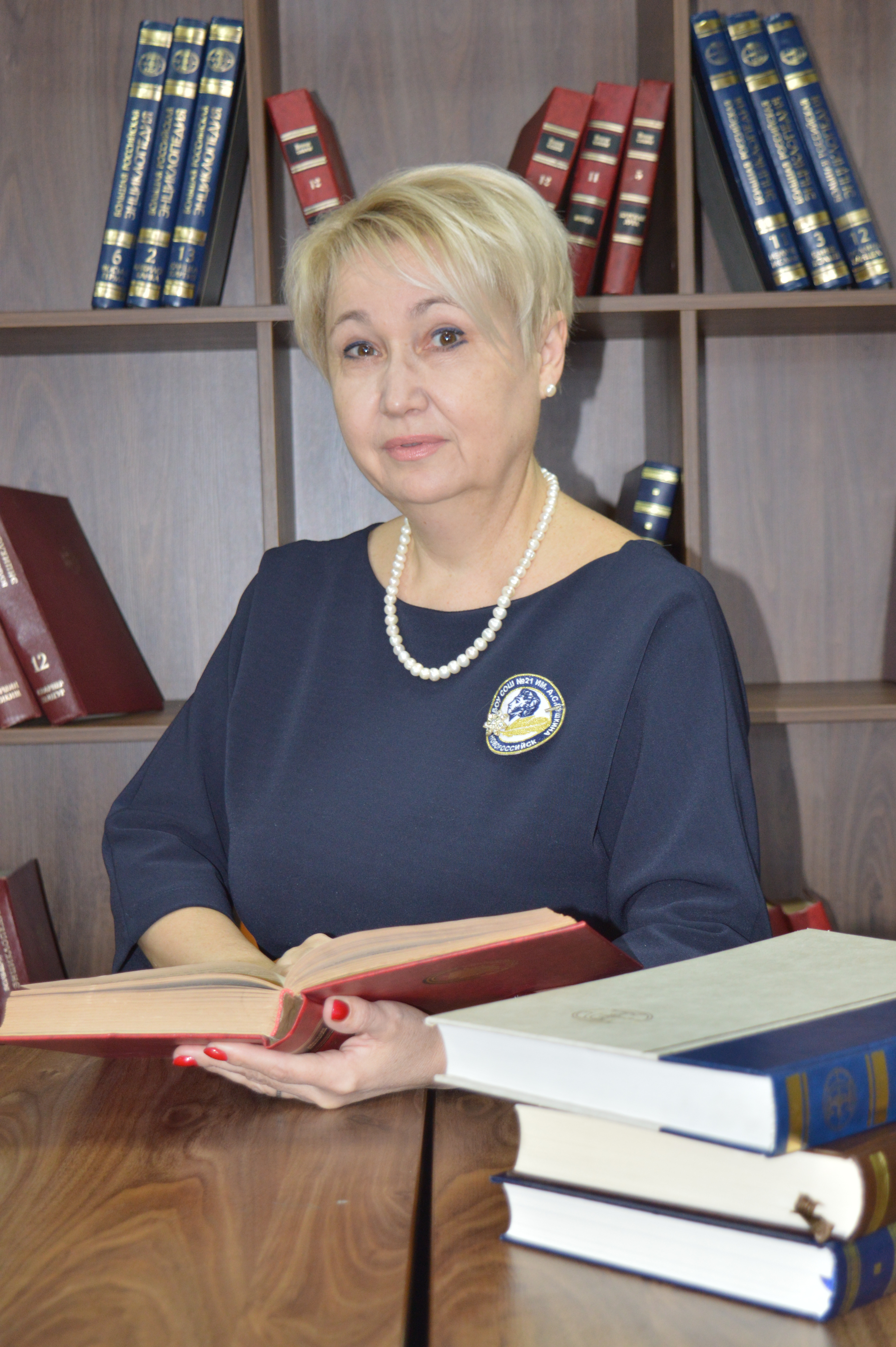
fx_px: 2356
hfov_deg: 21.5
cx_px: 448
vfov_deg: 31.9
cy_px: 674
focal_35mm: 63
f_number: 5
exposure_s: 1/60
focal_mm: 42
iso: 800
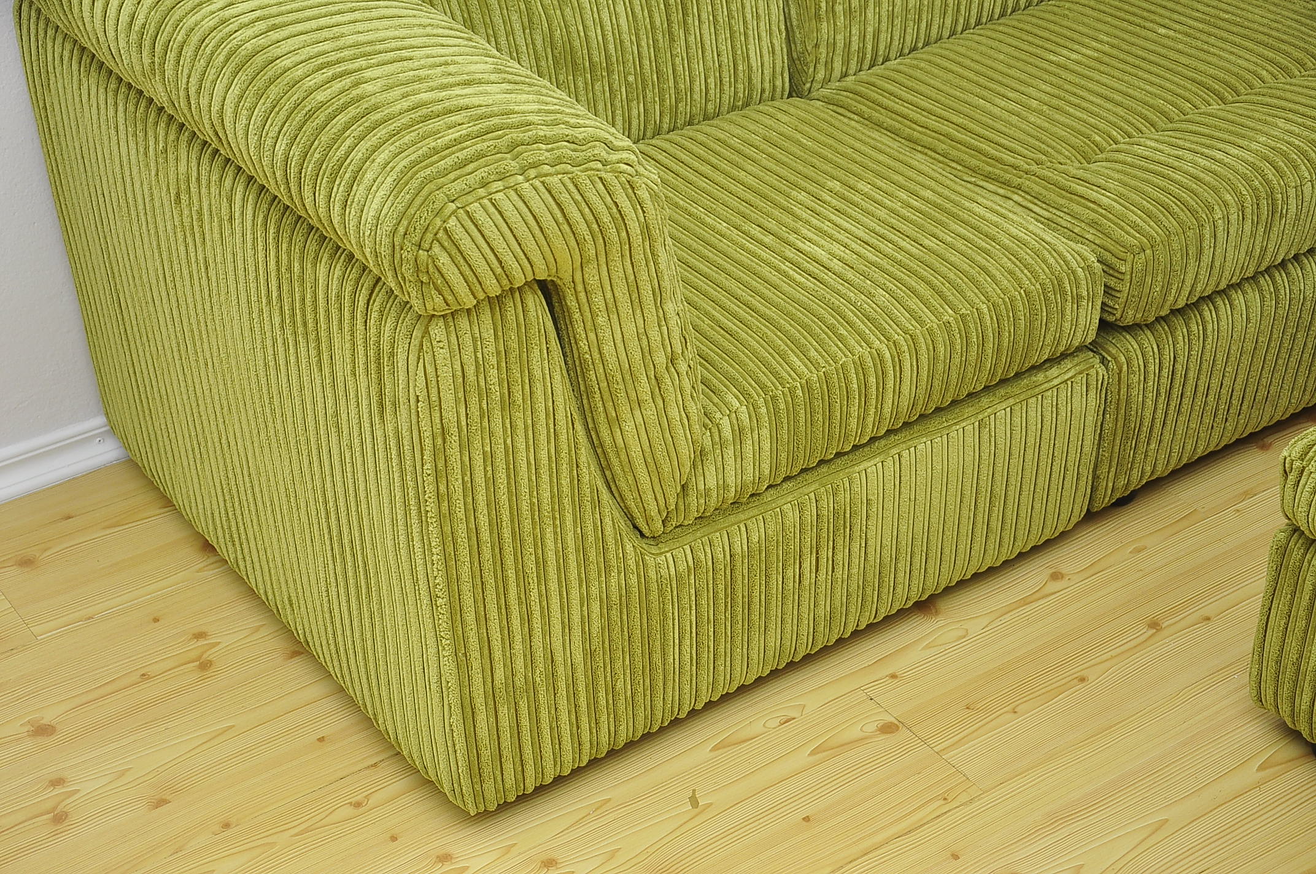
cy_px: 437
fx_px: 2191
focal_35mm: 60
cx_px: 658
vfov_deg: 22.6
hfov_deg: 33.4
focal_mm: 40
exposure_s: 1/200
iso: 400
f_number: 4.5
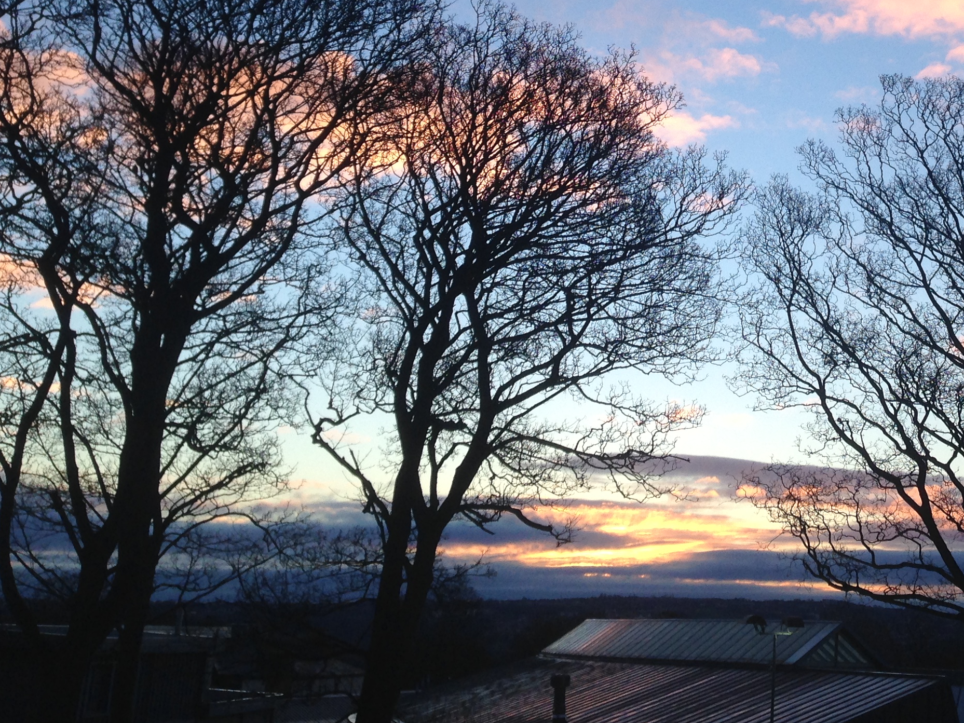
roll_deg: -2.4
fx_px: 1615
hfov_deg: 31.9
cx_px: 829
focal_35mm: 58
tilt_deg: +19.4
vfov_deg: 24.6
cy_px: 97
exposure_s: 1/404
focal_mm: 4.12
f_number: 2.4
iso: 50
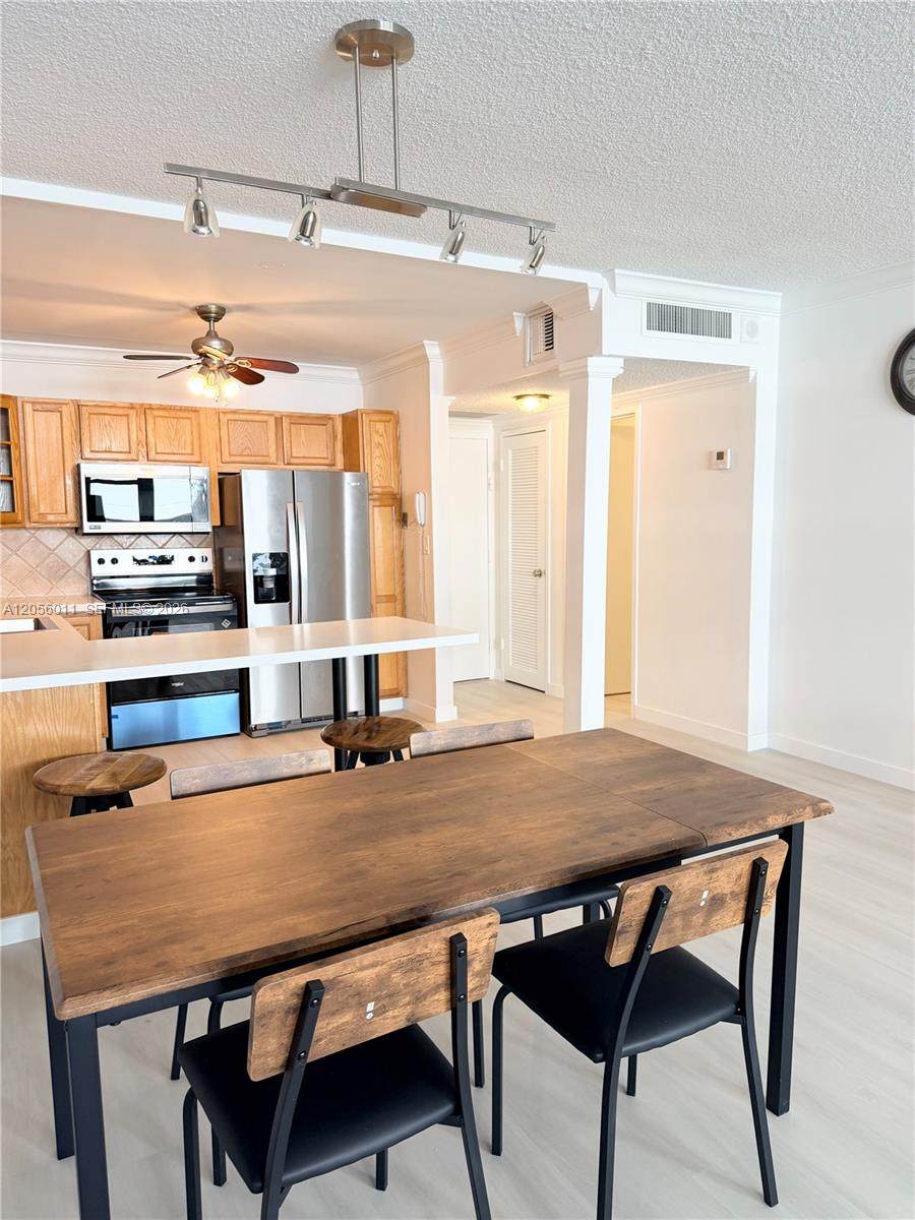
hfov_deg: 56.8
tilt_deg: -7.1
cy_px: 610
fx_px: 846
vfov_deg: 71.6
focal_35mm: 24
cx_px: 458
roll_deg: +1.0
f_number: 1.78
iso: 100
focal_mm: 6.76
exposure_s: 1/120
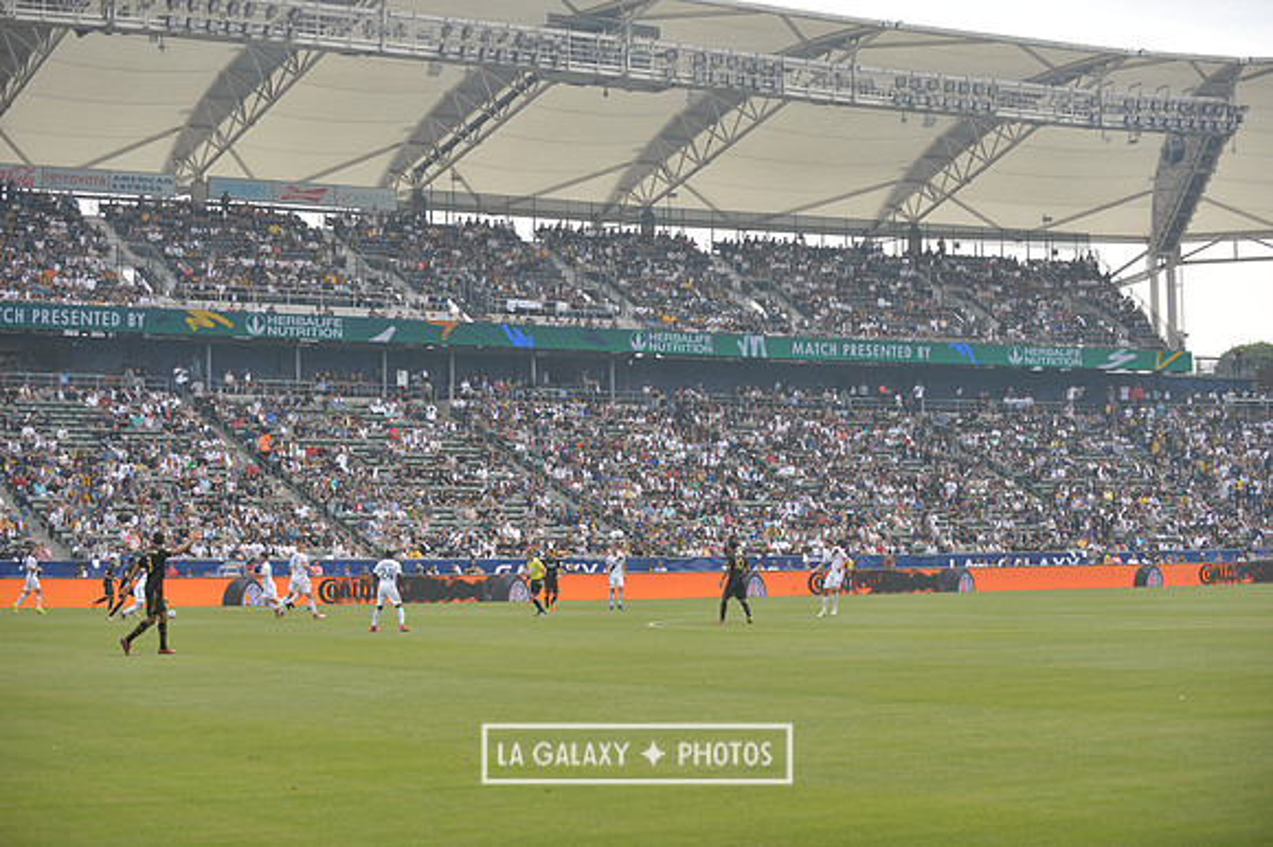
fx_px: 2474
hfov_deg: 28.9
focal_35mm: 70
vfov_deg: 19.4
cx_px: 636
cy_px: 424
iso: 320
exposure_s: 1/2500
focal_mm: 70
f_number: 3.5
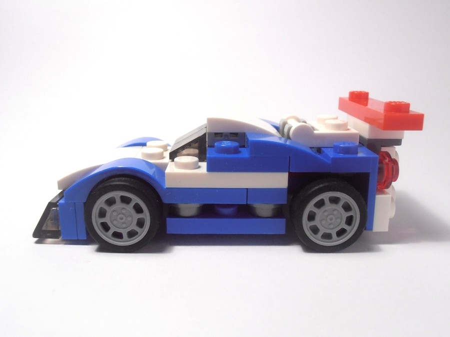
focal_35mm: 37
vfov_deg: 38.7
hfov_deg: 50.1
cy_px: 168
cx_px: 225
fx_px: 481
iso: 80
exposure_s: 1/50
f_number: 3.9
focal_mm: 6.61
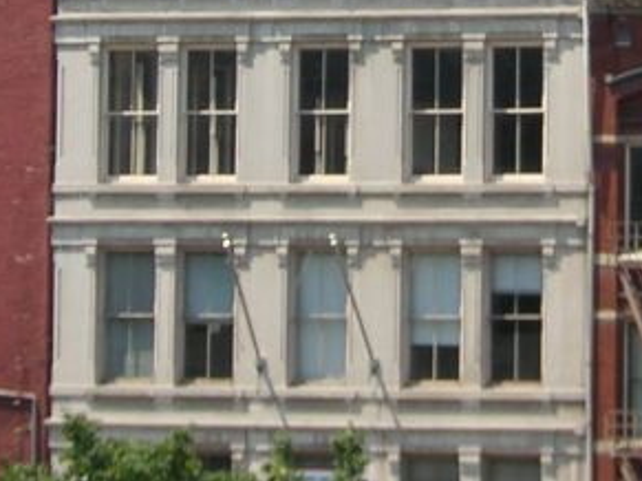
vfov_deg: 5.0
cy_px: -179
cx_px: 503
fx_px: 5506
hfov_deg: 6.7
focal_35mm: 297
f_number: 4.7
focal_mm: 14.1
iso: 100
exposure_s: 1/290
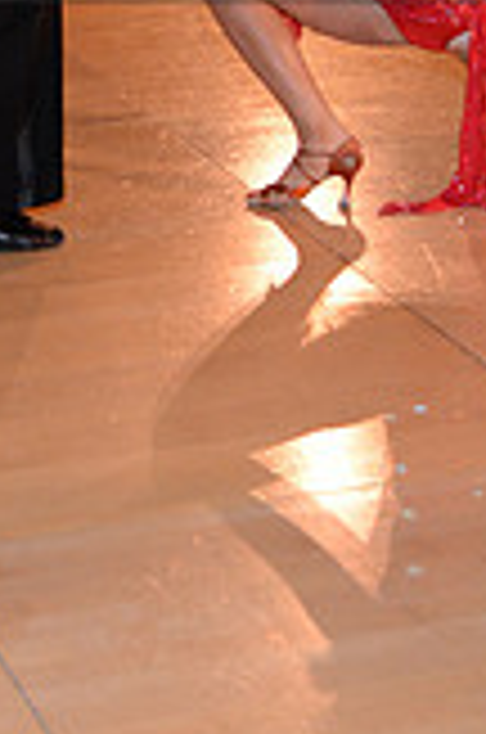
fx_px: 2745
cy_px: -144
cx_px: 160
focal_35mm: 135
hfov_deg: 10.1
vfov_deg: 14.7
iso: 2000
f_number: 4.5
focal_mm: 38
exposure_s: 1/200
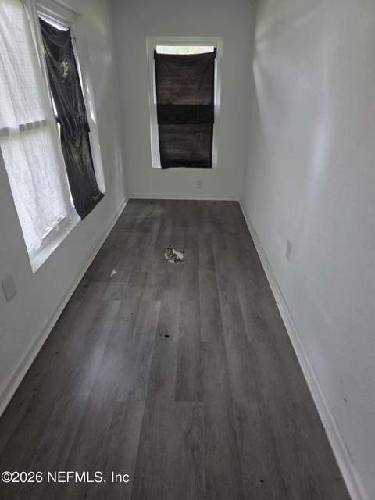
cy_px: 250
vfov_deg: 73.9
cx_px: 188
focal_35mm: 23
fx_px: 332
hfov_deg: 58.9
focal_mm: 6.3
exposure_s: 1/120
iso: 250
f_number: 1.7
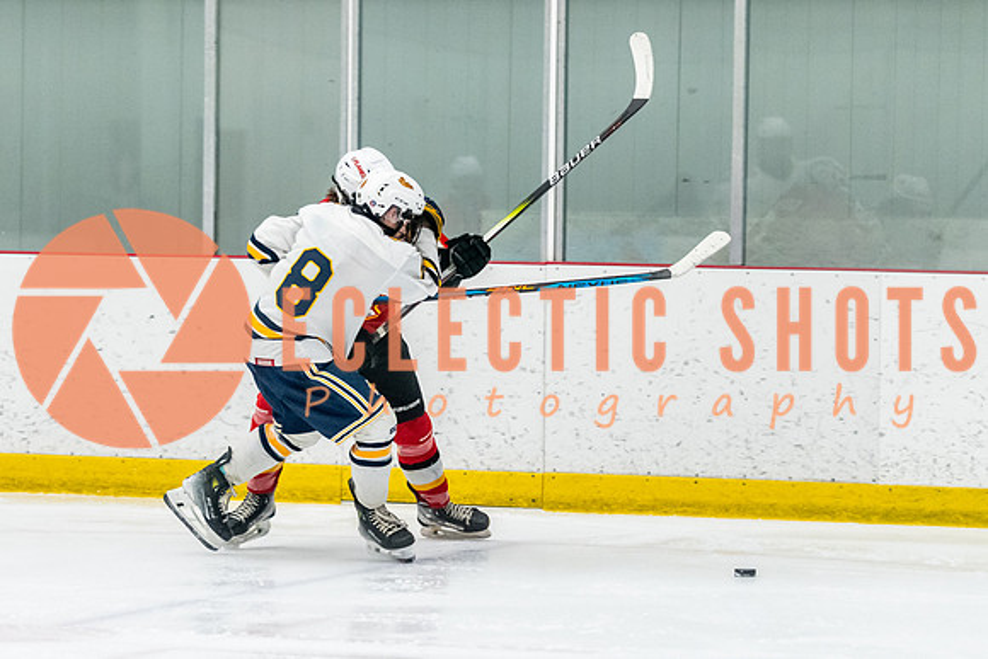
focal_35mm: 212
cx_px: 375
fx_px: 5830
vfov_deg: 6.5
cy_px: 496
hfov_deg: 9.7
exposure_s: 1/800
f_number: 2.8
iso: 3200
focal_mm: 122
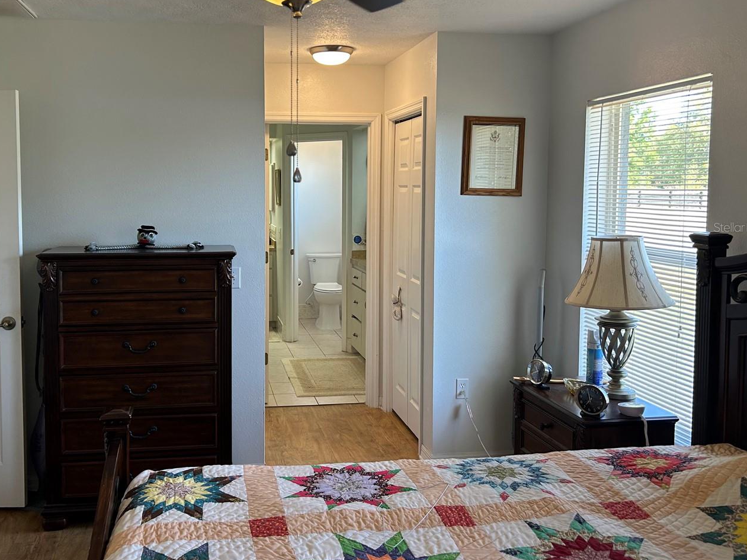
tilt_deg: -3.7
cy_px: 227
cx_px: 296
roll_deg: -0.7
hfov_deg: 54.9
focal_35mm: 33
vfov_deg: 42.7
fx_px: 712
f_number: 1.5
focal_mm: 5.7
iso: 100
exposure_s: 1/120
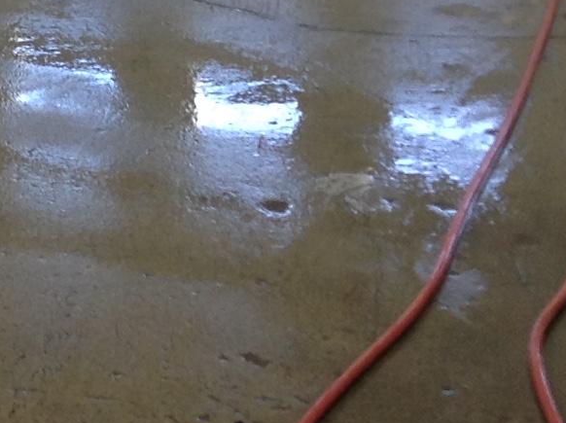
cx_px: -266
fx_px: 2401
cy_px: -124
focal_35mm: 147
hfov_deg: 12.8
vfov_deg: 9.9
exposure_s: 1/30
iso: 32
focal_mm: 3.3
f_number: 2.4
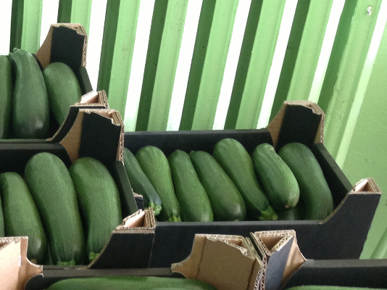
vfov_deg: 16.1
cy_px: 326
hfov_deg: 20.6
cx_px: -71
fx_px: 995
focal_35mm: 89
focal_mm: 4.13
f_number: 2.4
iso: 100
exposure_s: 1/20
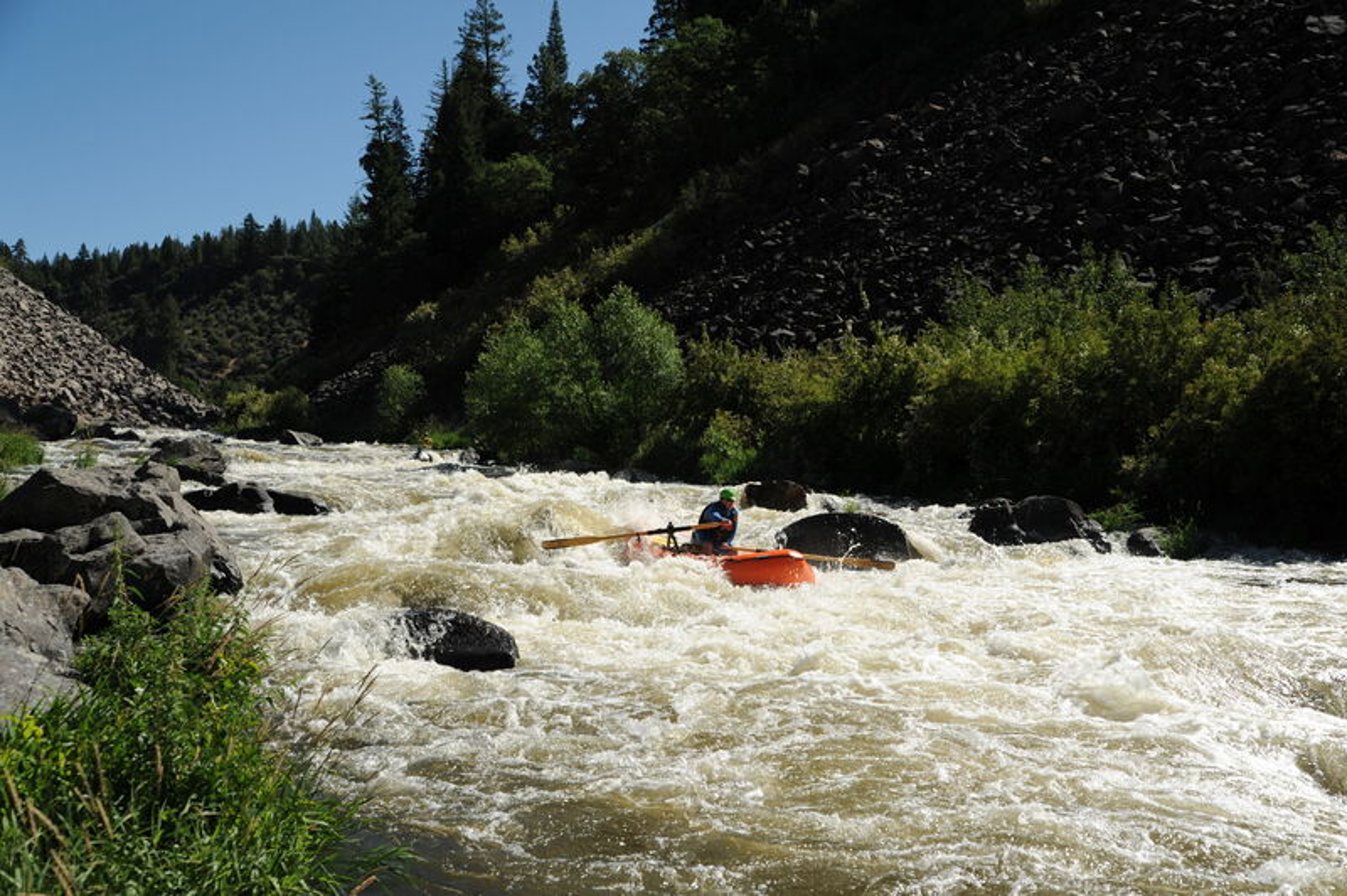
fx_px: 1421
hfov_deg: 50.7
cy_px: 448
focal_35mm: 38
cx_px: 674
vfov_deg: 35.0
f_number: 6.3
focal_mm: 38
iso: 200
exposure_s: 1/1250
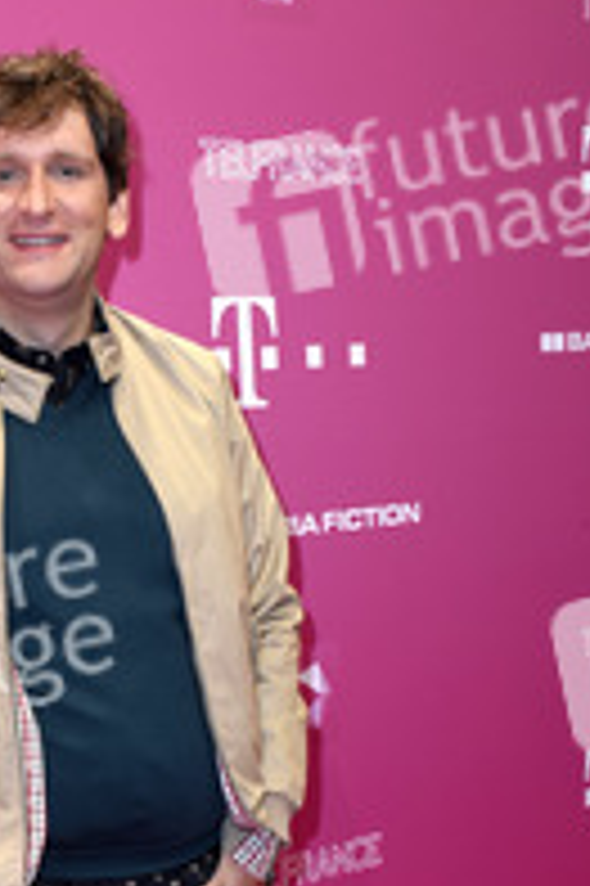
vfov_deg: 28.4
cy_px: 873
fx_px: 1650
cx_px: 14
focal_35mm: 67
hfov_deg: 19.7
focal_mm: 22
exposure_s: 1/160
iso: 500
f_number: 6.3
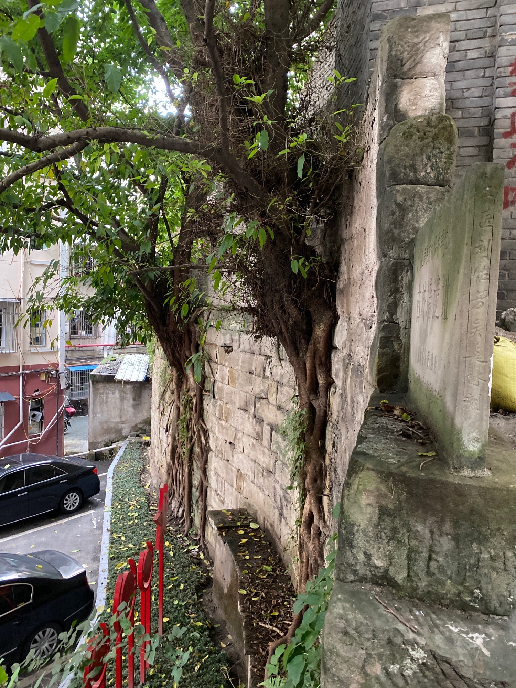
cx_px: 258
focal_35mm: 26
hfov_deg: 53.1
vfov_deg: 67.3
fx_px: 517
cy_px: 344
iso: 640
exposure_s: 1/30
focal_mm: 4.25
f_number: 1.8
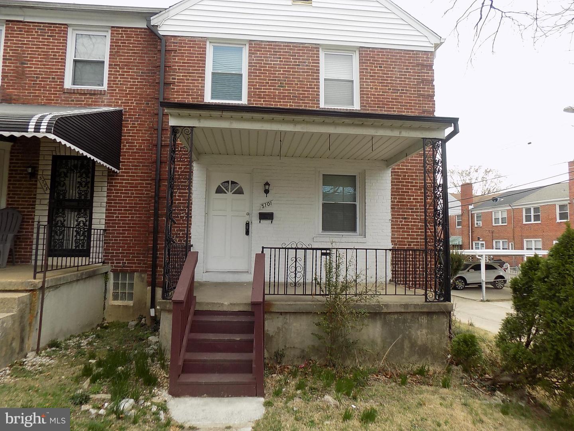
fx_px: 381
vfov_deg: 58.9
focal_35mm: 23
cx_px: 287
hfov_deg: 73.9
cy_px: 216
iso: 80
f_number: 3.1
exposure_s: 1/320
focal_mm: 4
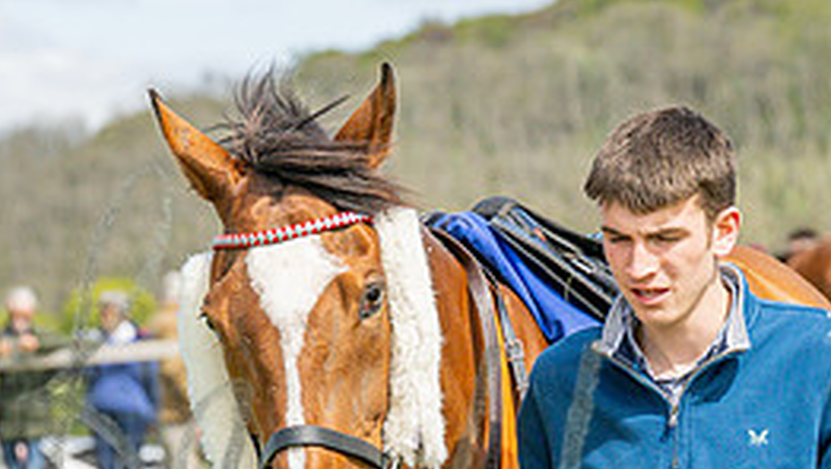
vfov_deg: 3.4
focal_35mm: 356
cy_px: 380
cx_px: 354
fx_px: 7852
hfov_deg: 6.1
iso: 400
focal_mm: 88
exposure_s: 1/2500
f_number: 4.5
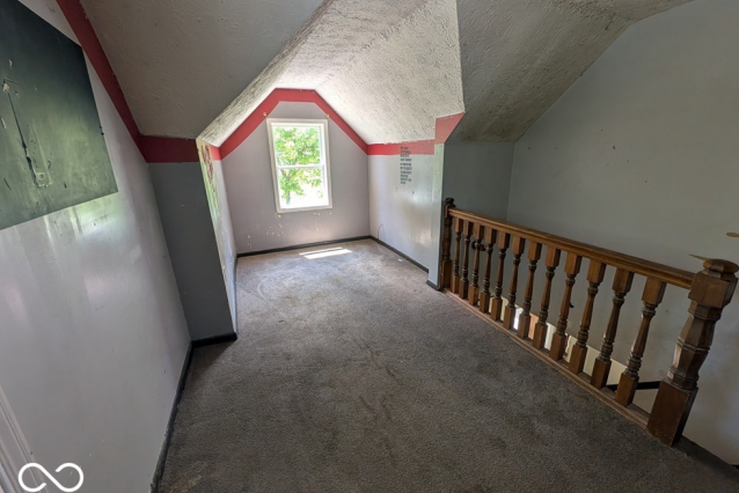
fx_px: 267
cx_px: 368
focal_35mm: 13
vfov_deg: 85.5
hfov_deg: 108.3
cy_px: 241
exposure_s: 1/87.2
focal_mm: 2.02
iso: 49
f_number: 1.7
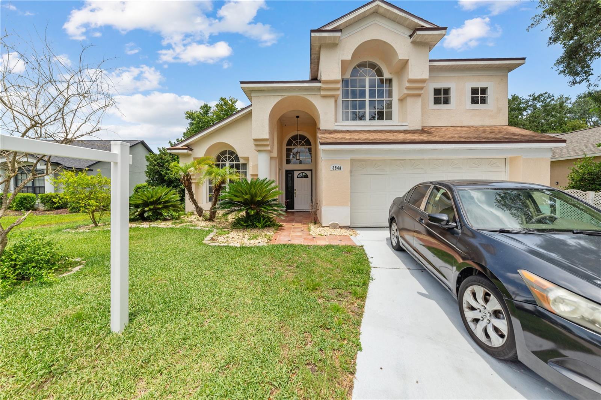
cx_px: 300
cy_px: 200
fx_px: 234
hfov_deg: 104.2
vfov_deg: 81.2
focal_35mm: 14
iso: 160
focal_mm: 14
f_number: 11
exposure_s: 1/320
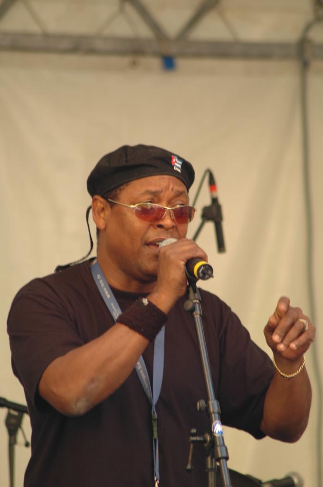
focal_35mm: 405
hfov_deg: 3.4
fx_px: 5465
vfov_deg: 5.1
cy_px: 244
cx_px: 162
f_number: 5.6
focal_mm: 270
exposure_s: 1/25
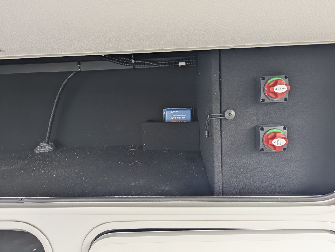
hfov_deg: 71.5
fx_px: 233
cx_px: 168
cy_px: 126
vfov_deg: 56.9
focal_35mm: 24
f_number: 1.85
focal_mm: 6.81
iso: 46
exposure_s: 1/169
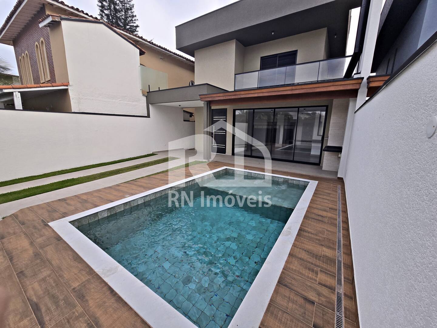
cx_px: 218
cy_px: 164
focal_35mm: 13
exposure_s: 1/957
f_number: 2.2
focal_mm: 2.2
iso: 50
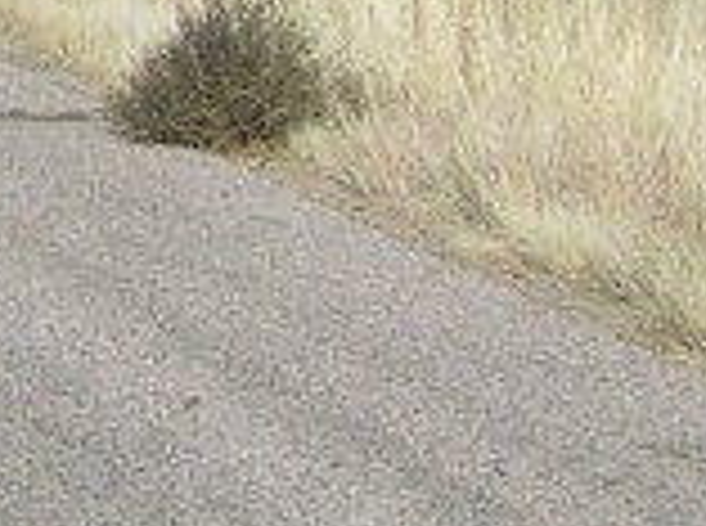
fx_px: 4660
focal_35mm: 229
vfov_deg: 6.3
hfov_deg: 7.8
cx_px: -1187
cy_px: -459
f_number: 7.1
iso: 50
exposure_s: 1/223
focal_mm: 8.9
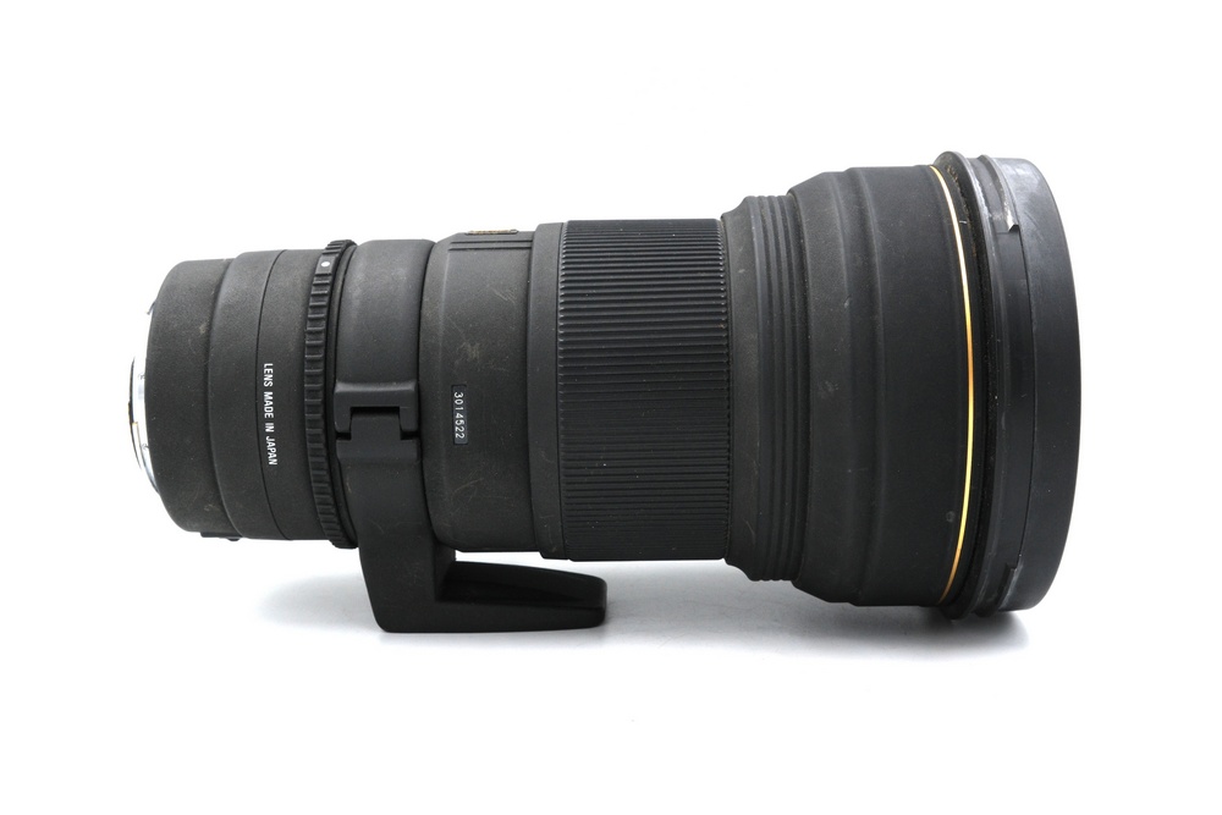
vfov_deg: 31.9
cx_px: 611
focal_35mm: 42
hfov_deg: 46.4
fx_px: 1426
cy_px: 408
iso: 800
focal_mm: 27.7
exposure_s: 1/125
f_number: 11
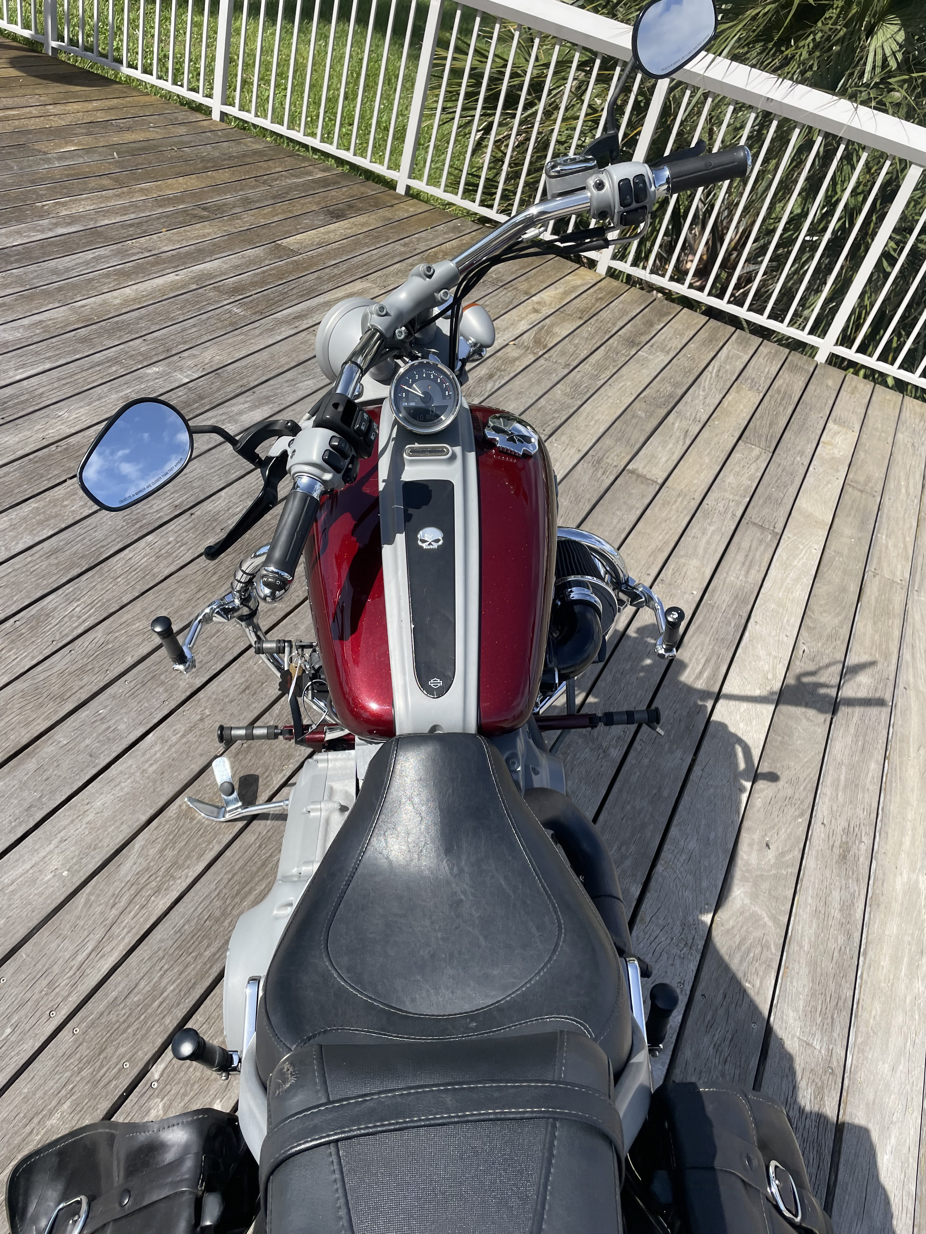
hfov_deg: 53.1
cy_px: 617
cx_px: 463
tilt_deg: -38.5
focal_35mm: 26
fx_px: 927
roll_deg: -19.8
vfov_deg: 67.3
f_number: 1.6
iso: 32
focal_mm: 4.2
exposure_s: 1/2618
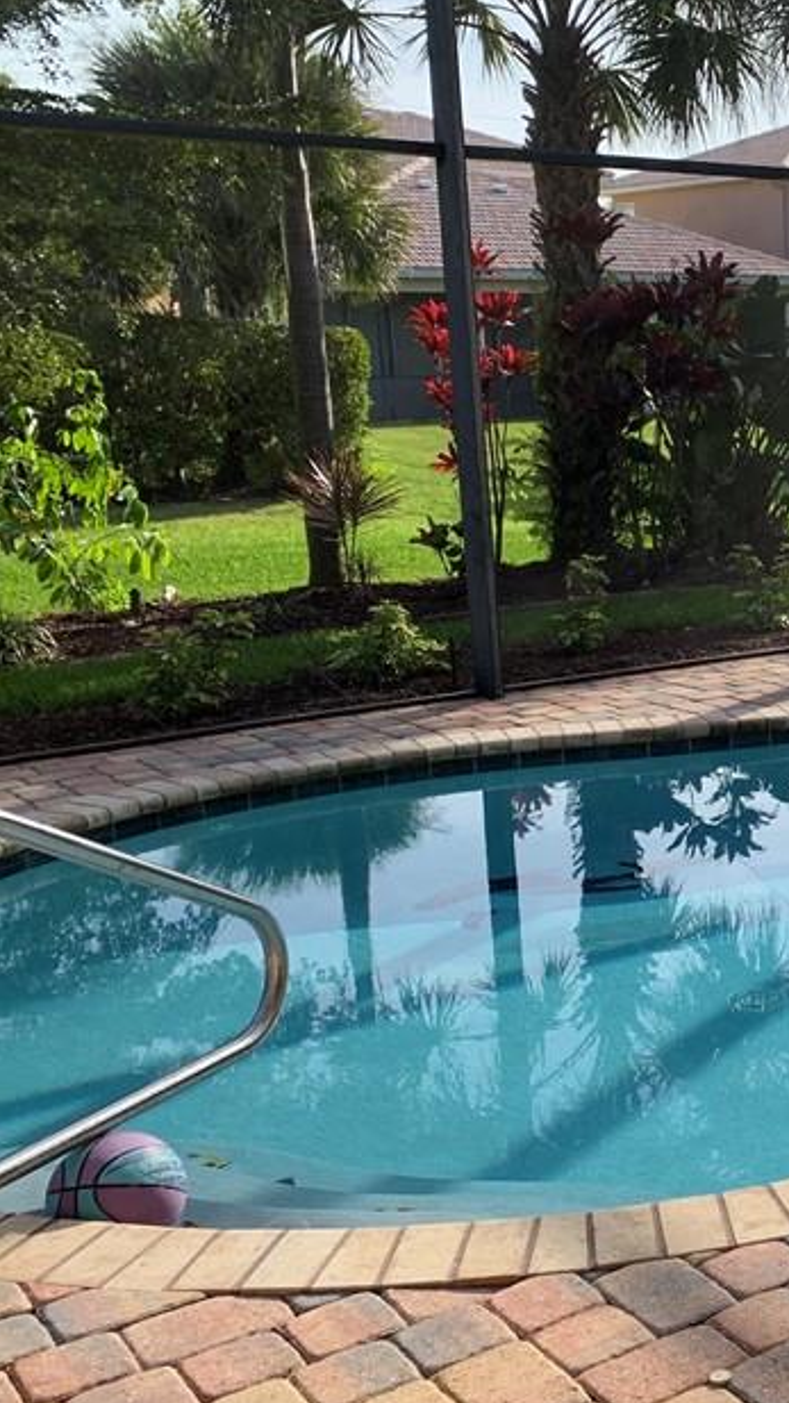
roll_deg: -0.2
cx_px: 1053
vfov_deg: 43.7
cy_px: 721
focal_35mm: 47
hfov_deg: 22.5
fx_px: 1748
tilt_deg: -11.8
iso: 25
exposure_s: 1/777
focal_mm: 4.25
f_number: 1.8
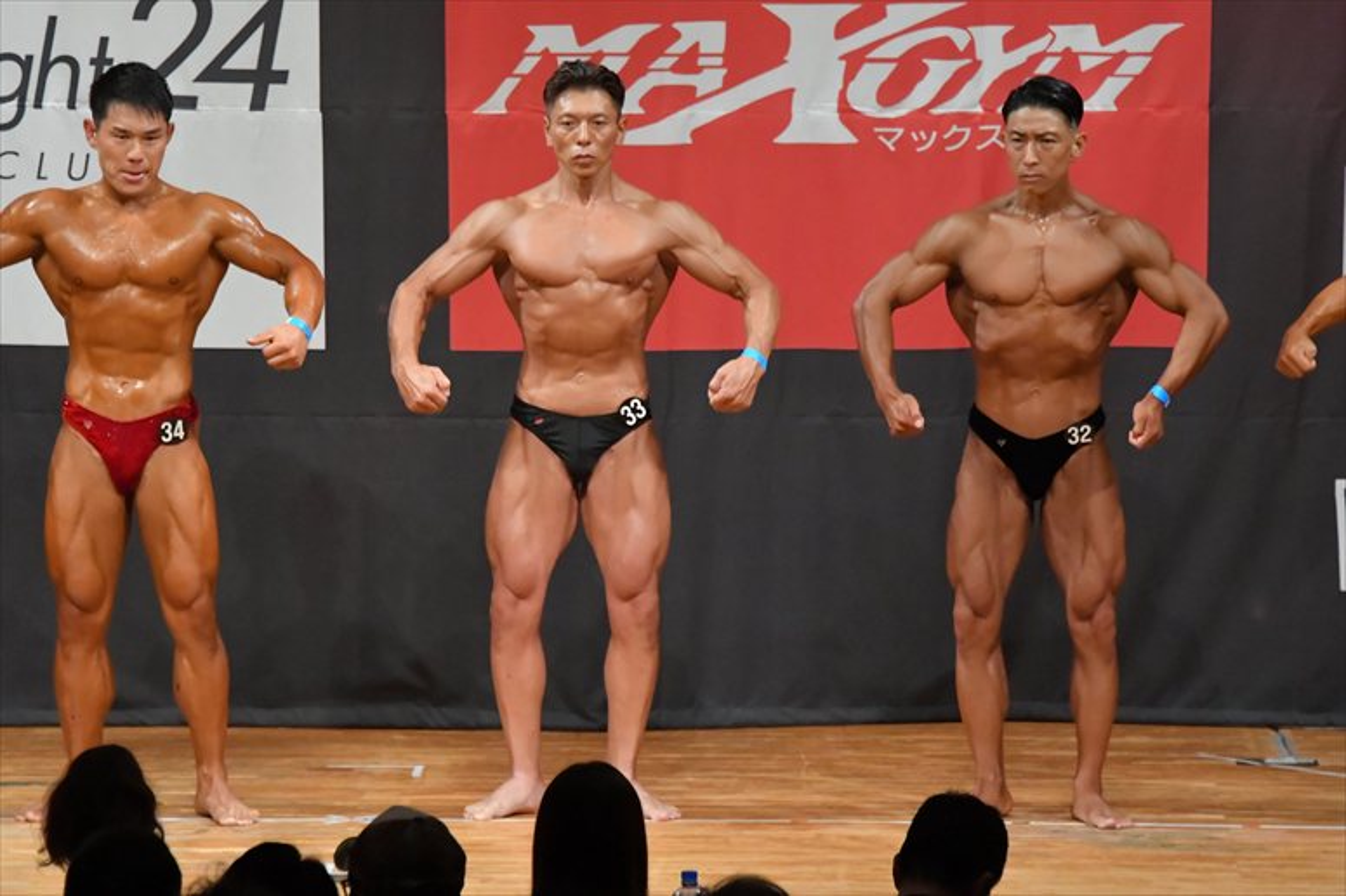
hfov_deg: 7.2
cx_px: 673
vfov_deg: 4.8
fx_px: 10651
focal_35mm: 285
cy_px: 448
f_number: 5.6
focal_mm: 190
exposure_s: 1/400
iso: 8000
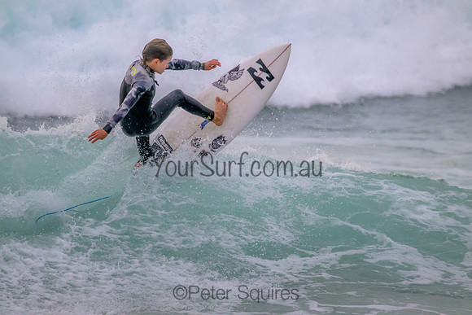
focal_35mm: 800
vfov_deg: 1.7
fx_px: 10491
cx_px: 236
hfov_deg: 2.6
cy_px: 158
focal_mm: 800
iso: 8000
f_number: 11
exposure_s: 1/1600
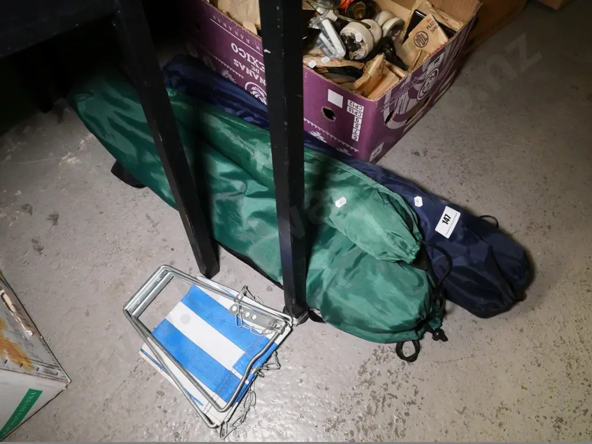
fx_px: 410
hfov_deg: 71.6
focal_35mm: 24
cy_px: 222
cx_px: 296
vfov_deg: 56.8
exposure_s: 1/125
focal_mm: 12
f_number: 4.5
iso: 3200
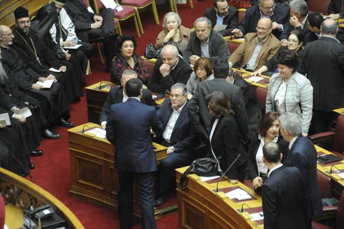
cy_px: 114
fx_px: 1481
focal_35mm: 155
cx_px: 172
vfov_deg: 8.9
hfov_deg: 13.2
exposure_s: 1/160
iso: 3200
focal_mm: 155
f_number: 5
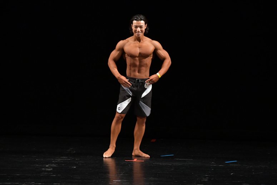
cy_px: 92
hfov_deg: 6.9
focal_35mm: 300
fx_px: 2307
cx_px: 138
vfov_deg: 4.6
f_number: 5.6
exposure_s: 1/400
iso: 3200
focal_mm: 200
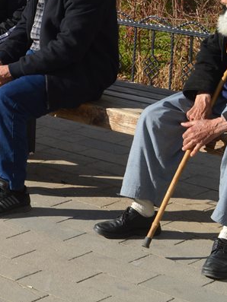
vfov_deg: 15.1
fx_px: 1127
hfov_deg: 10.6
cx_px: -223
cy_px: 21
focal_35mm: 129
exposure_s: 1/200
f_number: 9
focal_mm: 26
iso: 100
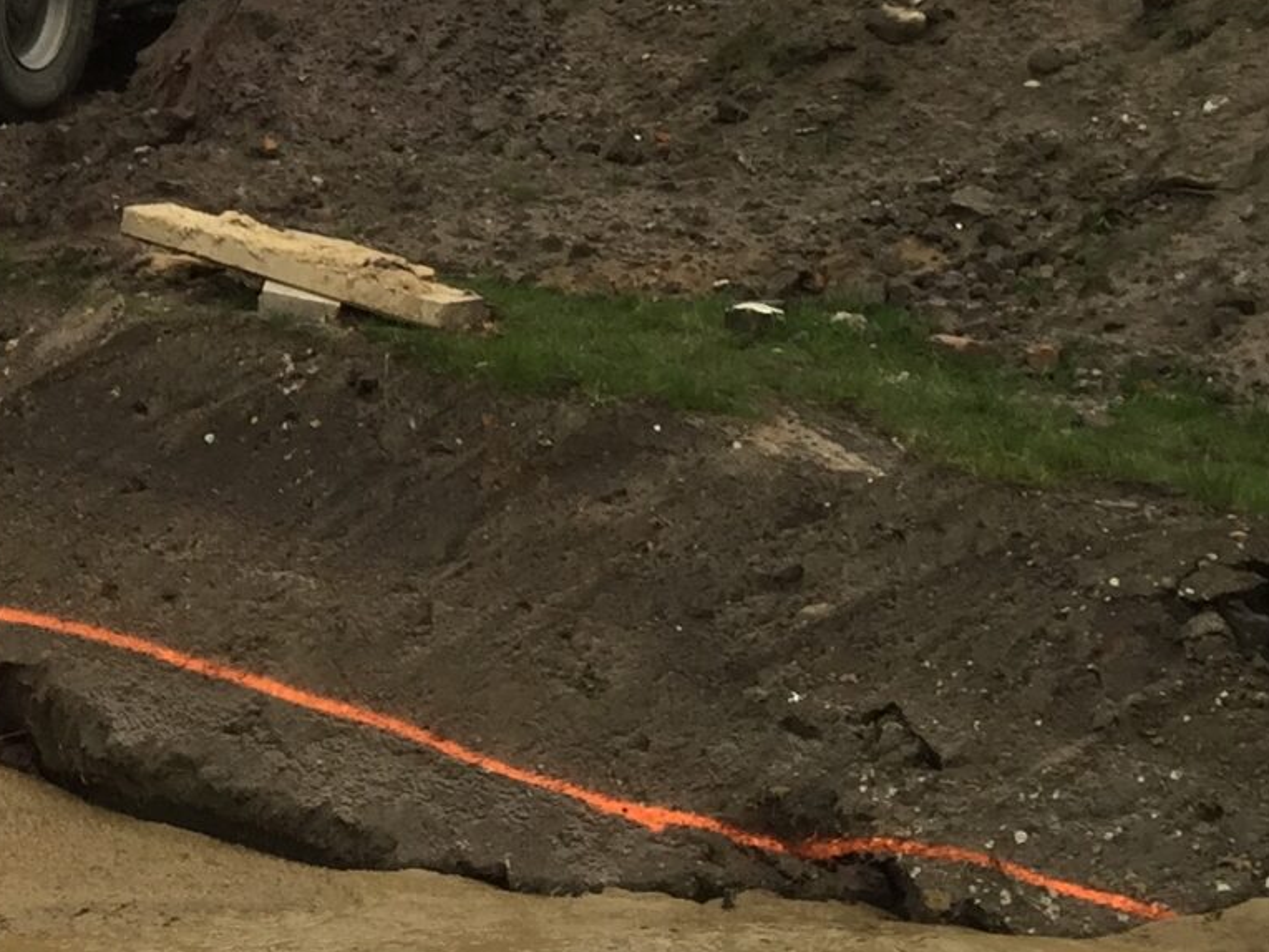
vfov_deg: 15.1
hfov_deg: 18.9
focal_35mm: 97
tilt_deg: -5.1
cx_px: -340
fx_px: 3557
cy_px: 90
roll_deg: -1.0
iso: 32
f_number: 2.2
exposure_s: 1/120
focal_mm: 4.15
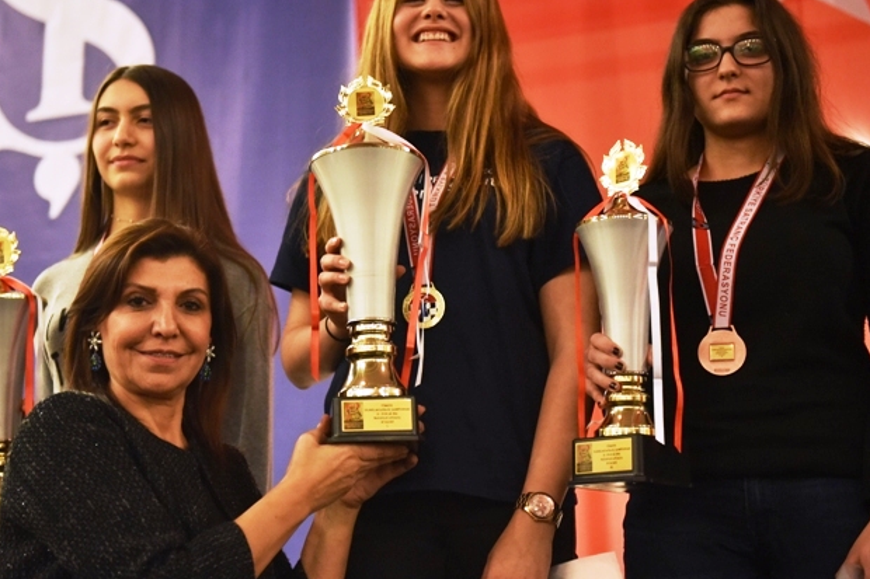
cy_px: 247
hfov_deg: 28.4
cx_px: 370
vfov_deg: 19.2
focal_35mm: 71
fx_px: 1715
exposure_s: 1/125
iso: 5000
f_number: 2.8
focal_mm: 55
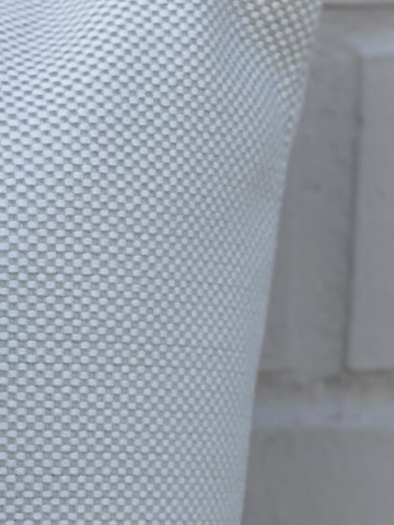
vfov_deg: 8.4
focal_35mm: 235
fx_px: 3564
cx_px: -301
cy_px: 570
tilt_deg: -16.0
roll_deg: +0.4
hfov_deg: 6.2
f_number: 2
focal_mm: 6
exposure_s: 1/1043
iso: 20
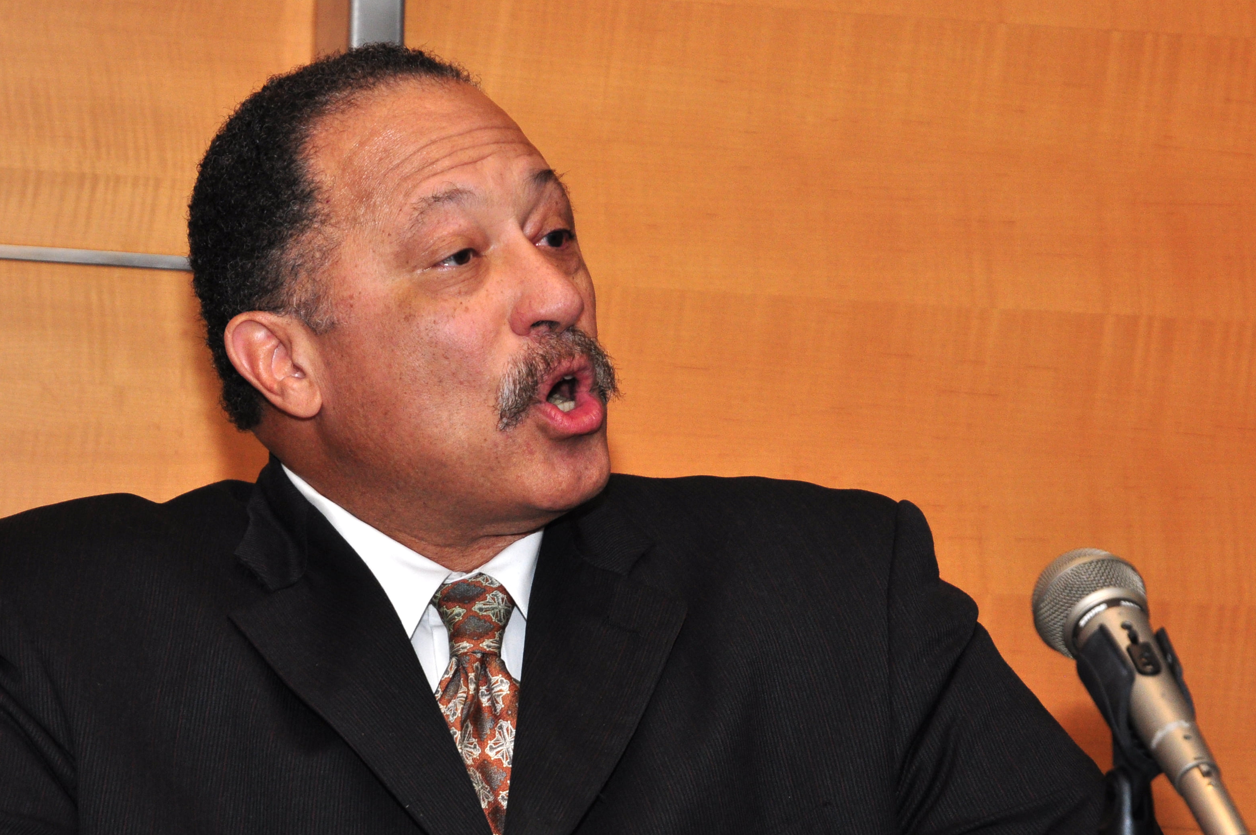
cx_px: 607
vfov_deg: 7.8
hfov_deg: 11.8
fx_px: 6087
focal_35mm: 175
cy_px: 498
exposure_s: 1/200
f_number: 5.6
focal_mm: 85
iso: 640
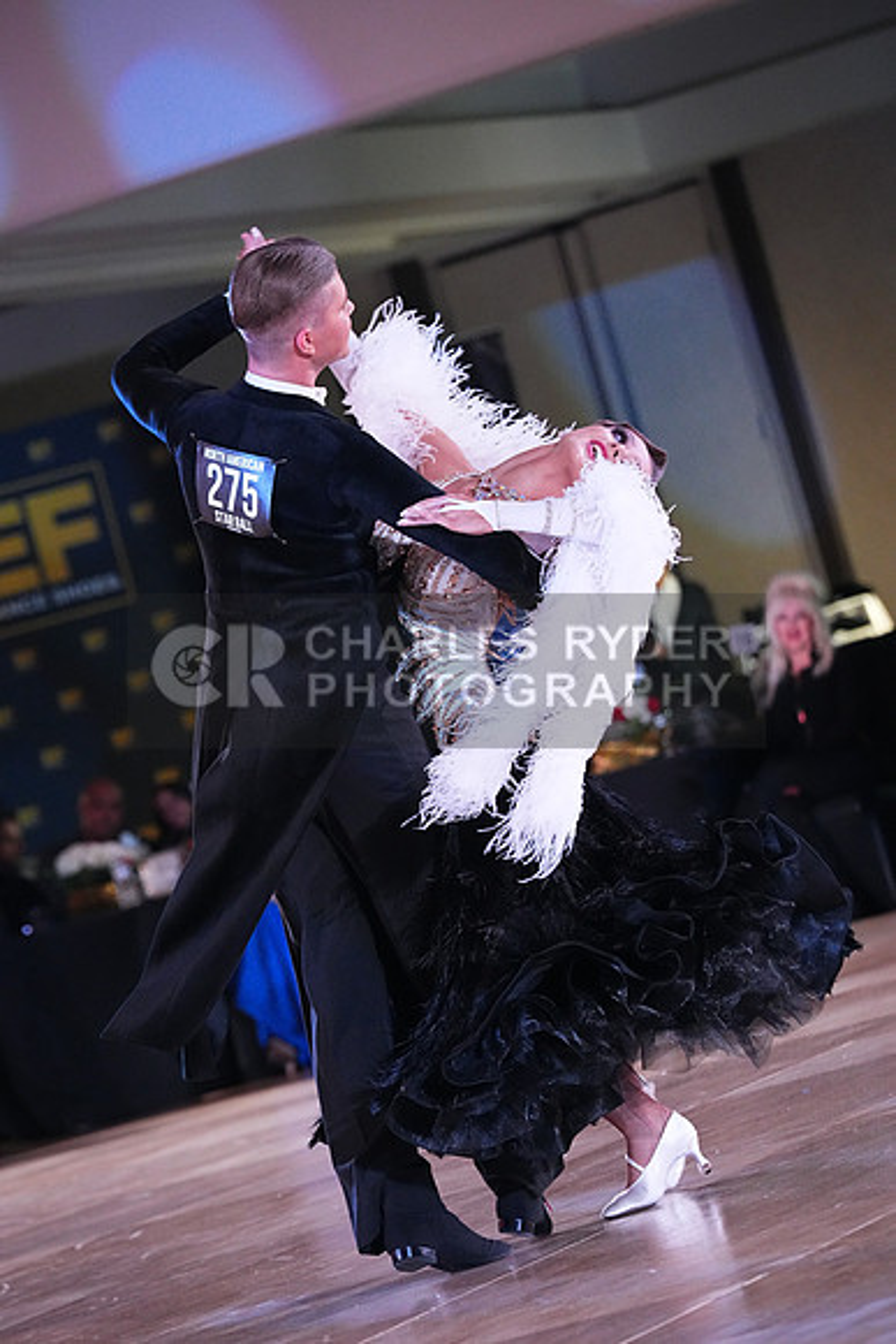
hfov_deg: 6.9
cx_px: 448
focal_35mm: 200
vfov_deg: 10.3
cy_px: 672
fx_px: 7462
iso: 10000
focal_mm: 200
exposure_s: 1/400
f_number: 5
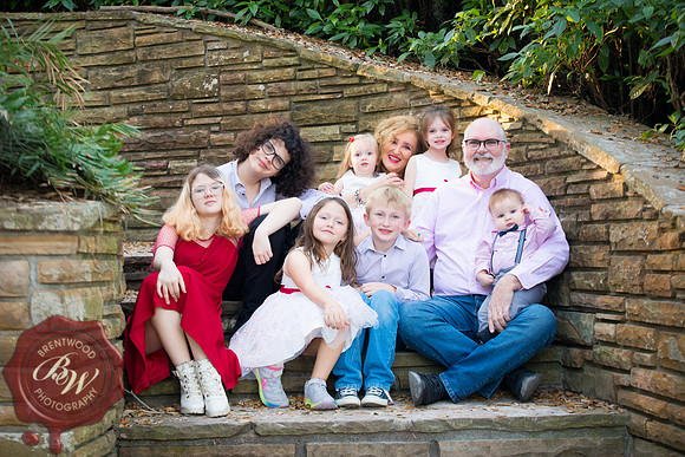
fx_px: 1332
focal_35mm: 70
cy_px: 228
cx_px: 342
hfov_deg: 28.8
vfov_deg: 19.5
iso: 200
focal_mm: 70
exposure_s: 1/30
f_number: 2.8
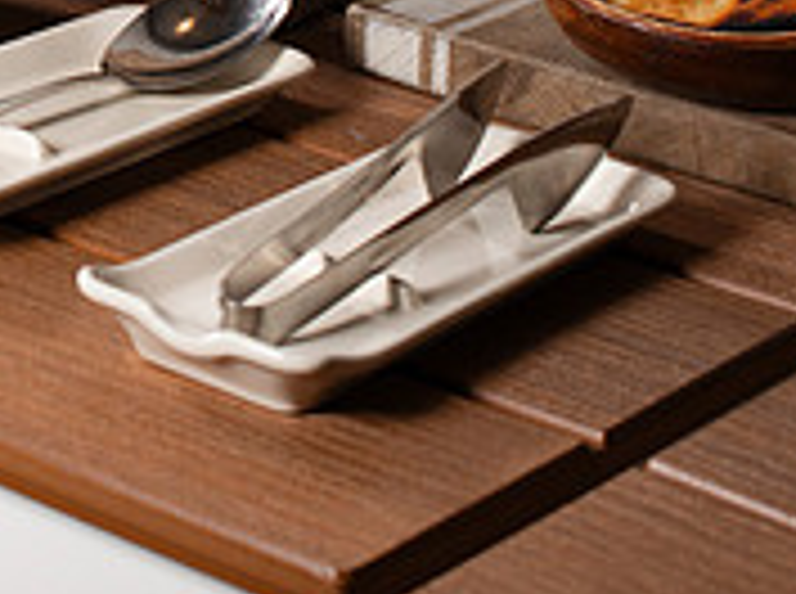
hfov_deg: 12.2
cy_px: -254
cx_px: -247
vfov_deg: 9.2
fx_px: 3626
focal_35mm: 158
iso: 200
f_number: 6.3
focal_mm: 50
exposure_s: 1/200
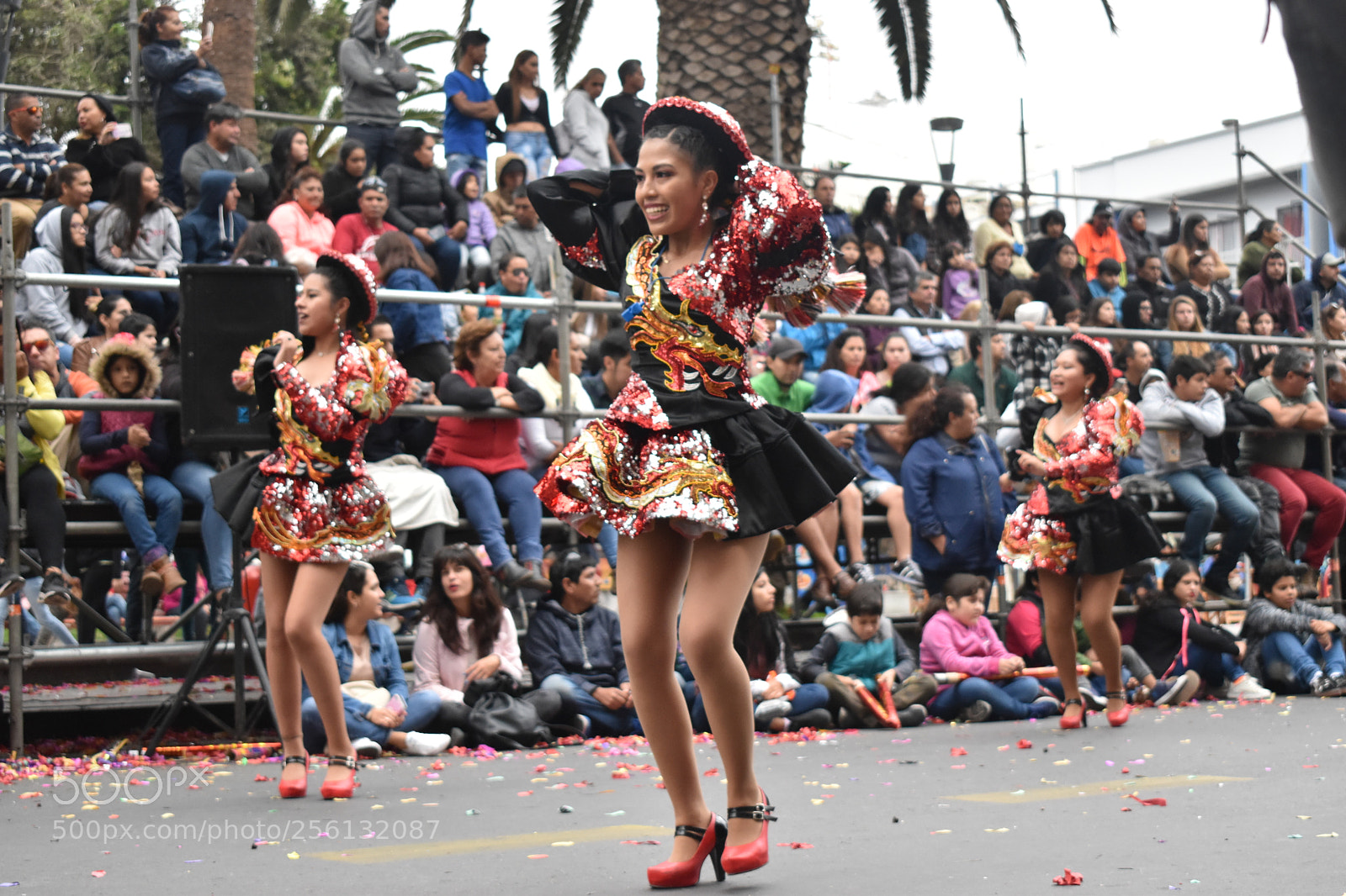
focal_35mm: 60
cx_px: 673
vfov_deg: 22.6
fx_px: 2243
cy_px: 448
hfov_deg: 33.4
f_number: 5
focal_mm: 40
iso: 1400
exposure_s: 1/500
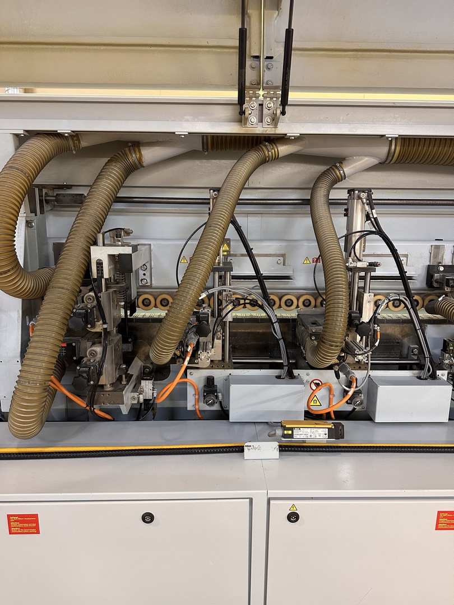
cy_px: 302
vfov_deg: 71.6
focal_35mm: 24
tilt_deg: -10.9
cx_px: 227
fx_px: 420
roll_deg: -0.3
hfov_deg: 56.8
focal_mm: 6.86
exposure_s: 1/60
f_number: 1.78
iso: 250
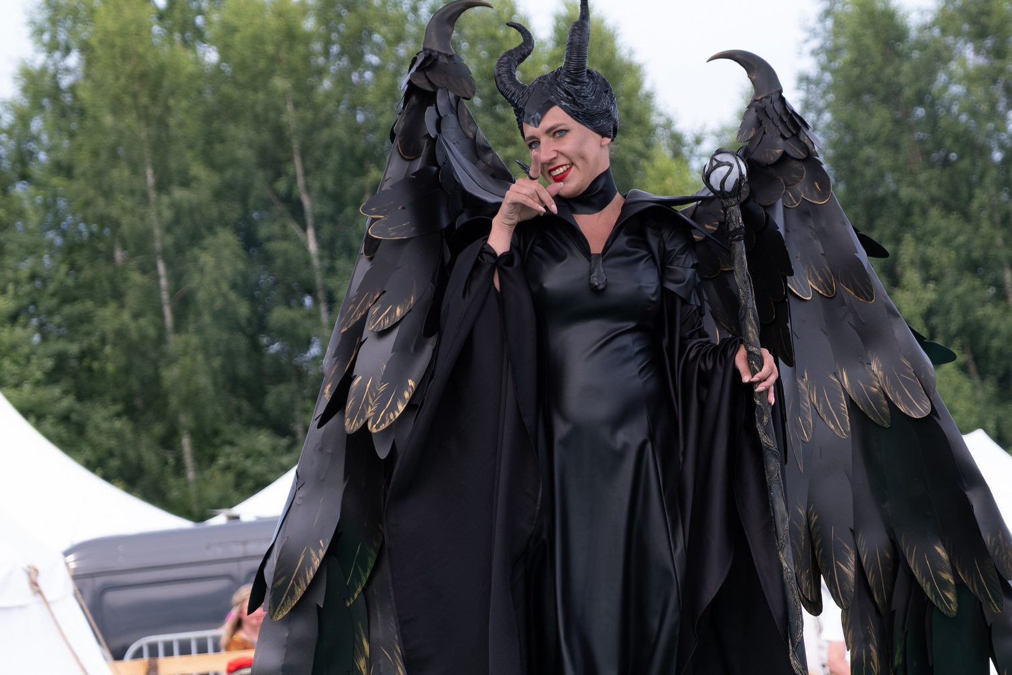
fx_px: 3935
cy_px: 341
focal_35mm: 140
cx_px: 699
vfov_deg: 9.8
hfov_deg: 14.6
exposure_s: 1/800
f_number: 3.6
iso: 320
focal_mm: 55
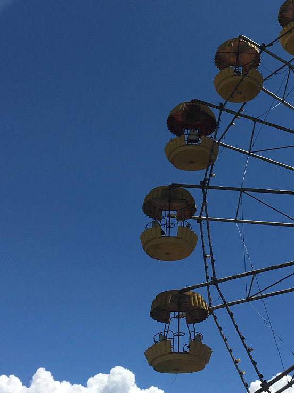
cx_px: 174
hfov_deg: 23.2
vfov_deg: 30.2
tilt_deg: +37.6
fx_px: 714
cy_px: 97
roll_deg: -1.3
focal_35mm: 63
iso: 25
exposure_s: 1/3497
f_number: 2.2
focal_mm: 4.15
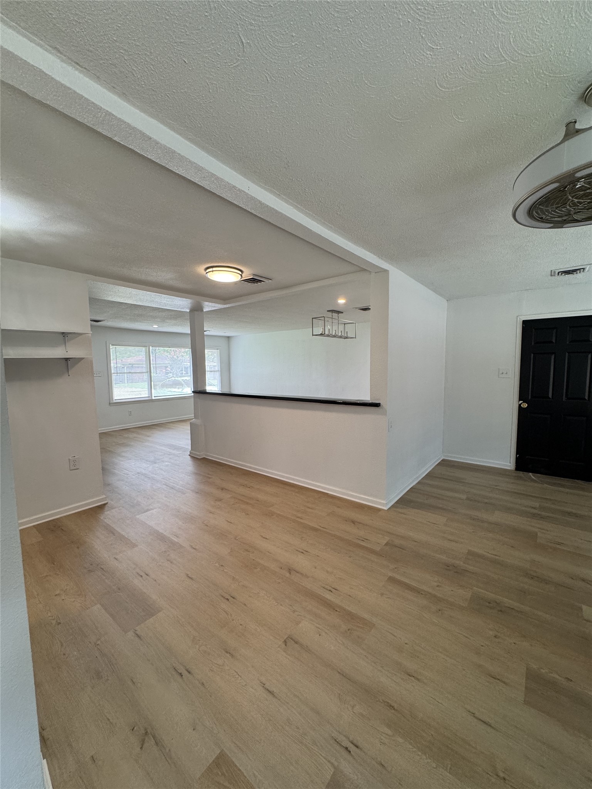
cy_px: 394
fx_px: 319
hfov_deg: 85.7
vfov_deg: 102.1
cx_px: 296
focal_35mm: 14
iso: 200
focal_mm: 2.22
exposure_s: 1/120
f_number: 2.2
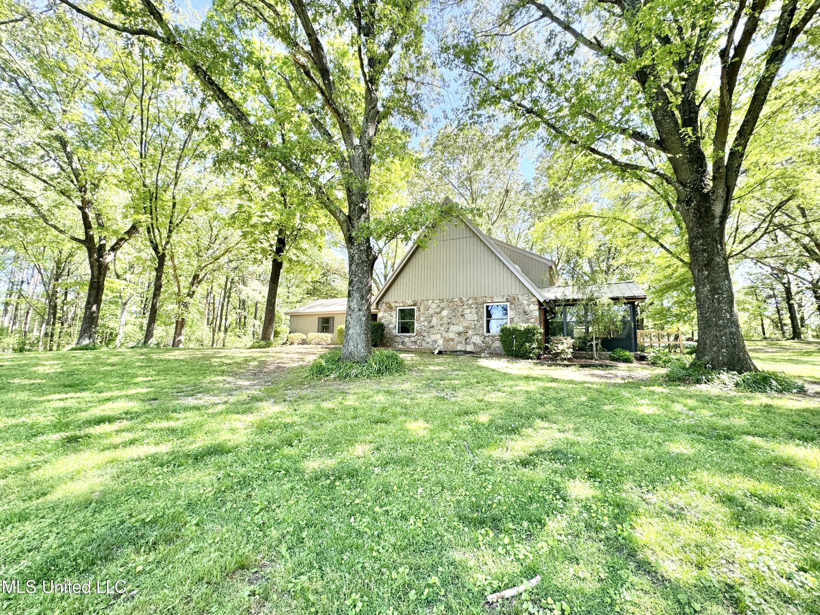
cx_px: 410
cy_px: 308
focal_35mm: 14
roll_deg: -1.8
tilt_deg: +8.5
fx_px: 332
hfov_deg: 102.1
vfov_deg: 85.7
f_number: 2.2
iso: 40
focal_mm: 2.22
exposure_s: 1/148
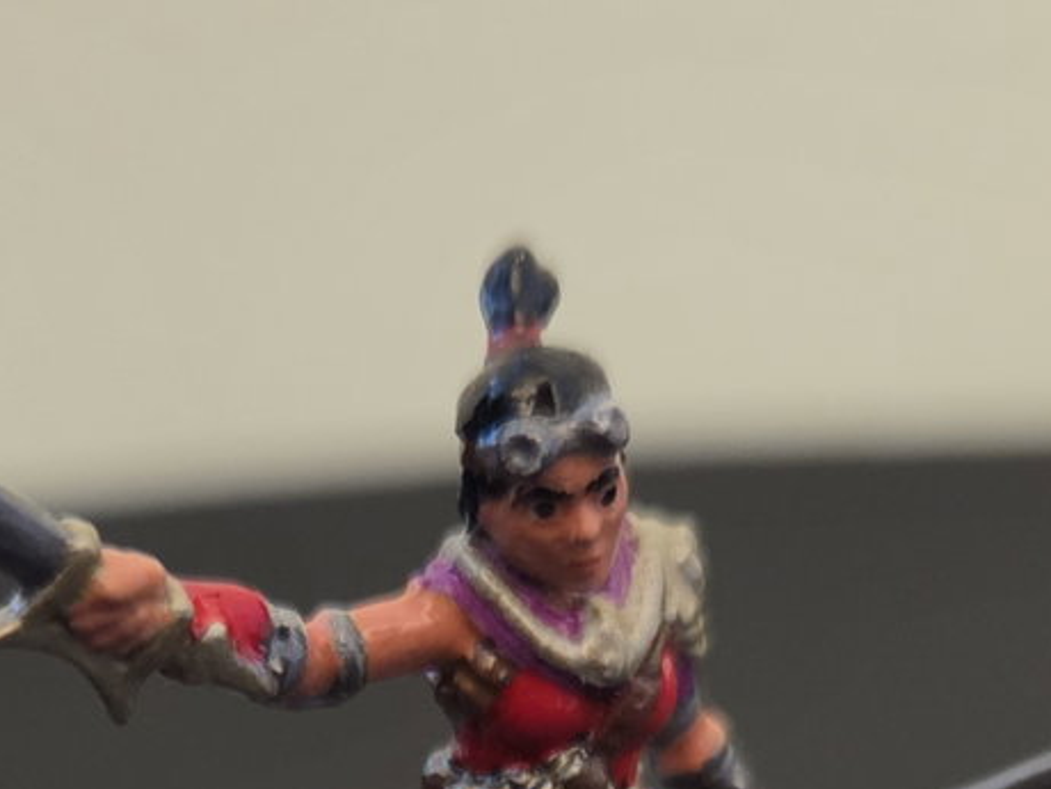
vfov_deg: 16.9
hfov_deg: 24.4
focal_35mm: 80
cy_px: 1134
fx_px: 2429
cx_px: 420
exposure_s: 1/40
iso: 1250
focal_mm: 5.4
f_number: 1.8
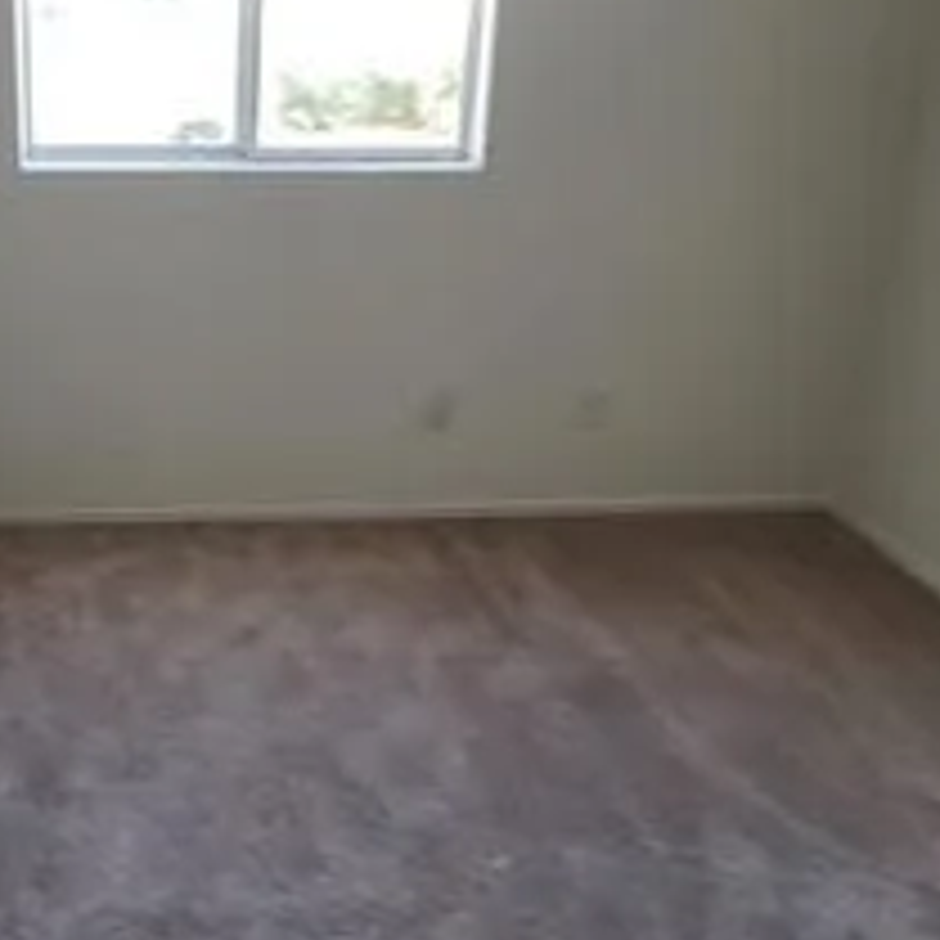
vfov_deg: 49.0
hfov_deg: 46.2
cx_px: 144
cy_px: 328
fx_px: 1014
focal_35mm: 33
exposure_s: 1/60
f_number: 2.2
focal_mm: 2.2
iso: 125
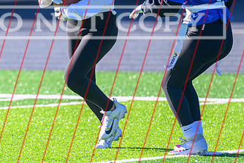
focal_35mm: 688
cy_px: 90
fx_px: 4665
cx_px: 31
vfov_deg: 2.0
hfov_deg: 3.0
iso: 100
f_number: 2.8
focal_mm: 200
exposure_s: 1/1000
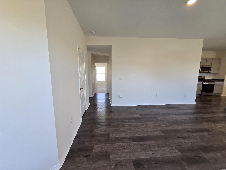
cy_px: 85
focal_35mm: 13
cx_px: 113
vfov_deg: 89.9
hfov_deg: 106.2
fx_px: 85
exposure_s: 1/120
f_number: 2.2
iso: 200
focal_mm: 2.2
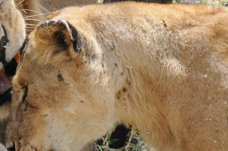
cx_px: -35
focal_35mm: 425
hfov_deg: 4.8
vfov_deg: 3.2
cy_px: 41
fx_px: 2688
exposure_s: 1/500
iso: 1000
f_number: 13
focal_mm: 80
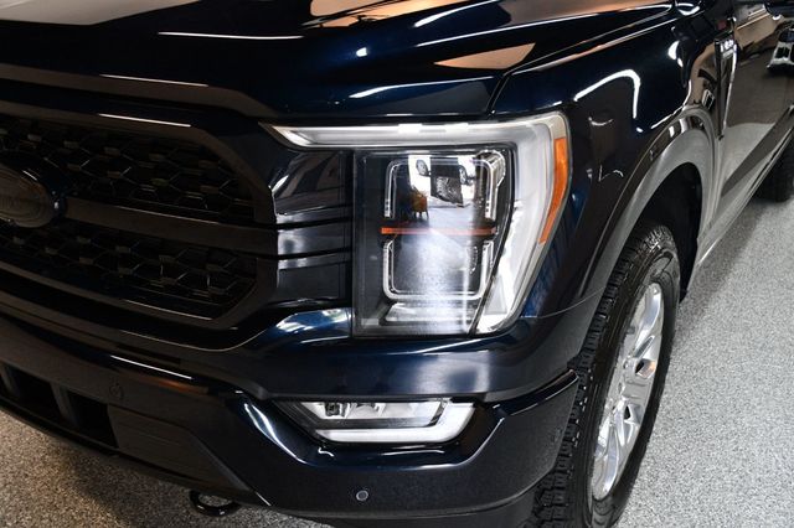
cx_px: 397
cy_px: 264
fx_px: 749
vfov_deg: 38.8
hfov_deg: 55.8
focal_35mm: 34
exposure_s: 1/125
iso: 1250
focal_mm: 23
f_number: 3.8
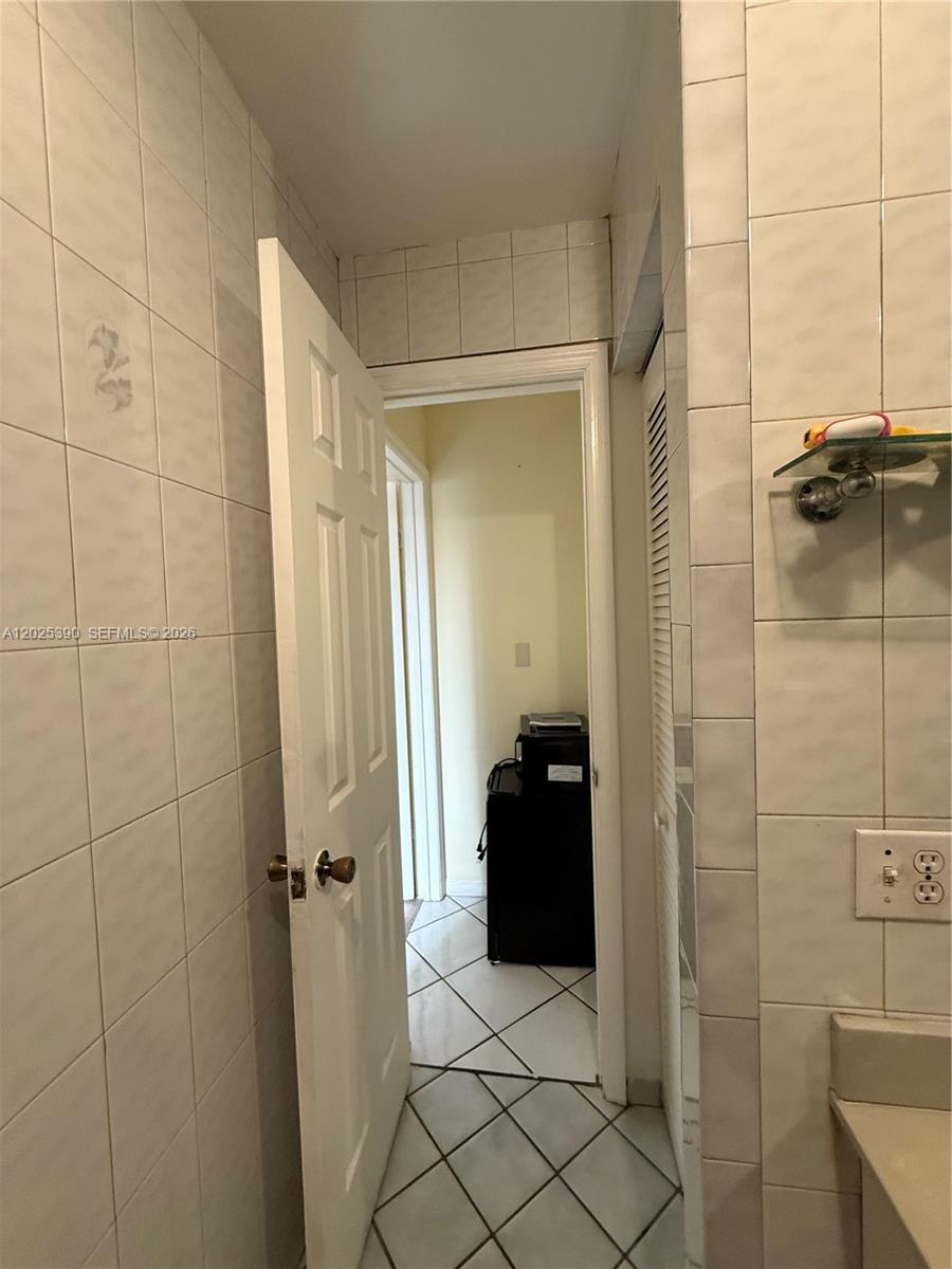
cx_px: 476
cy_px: 634
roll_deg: +0.6
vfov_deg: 102.1
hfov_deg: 85.7
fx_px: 513
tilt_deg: -2.1
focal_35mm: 14
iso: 250
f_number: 2.2
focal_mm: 2.22
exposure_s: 1/60
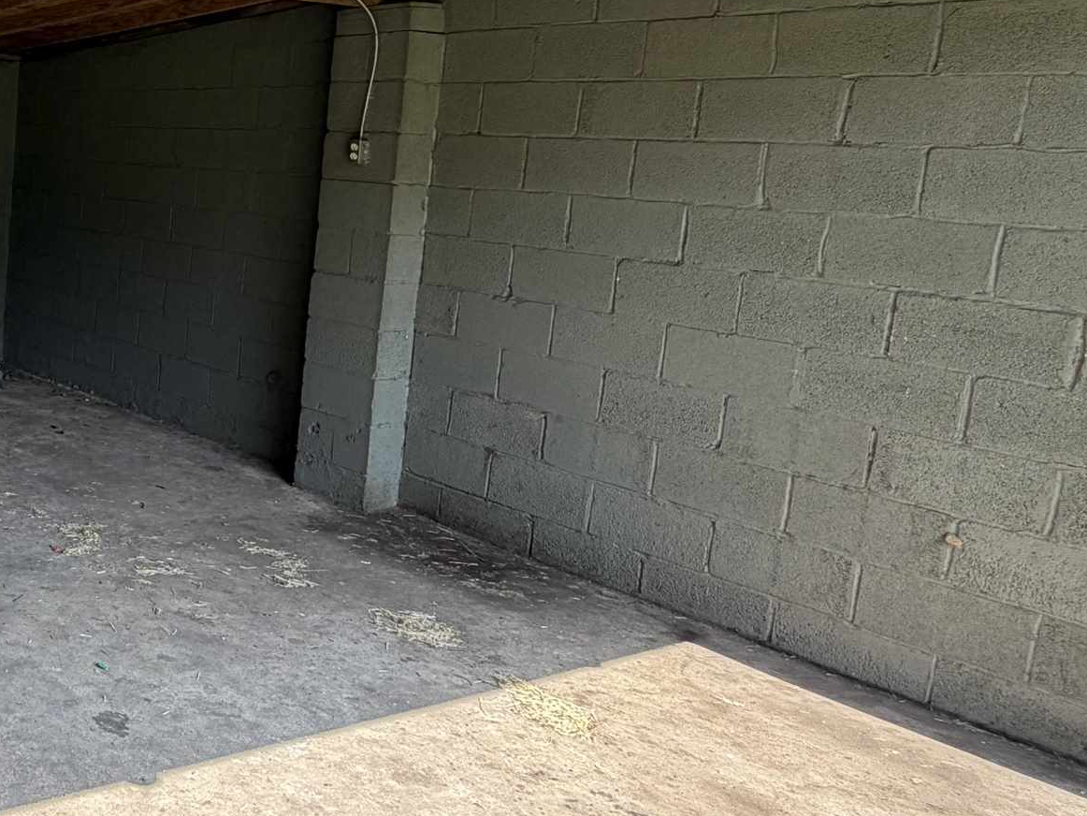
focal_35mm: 37
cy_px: 271
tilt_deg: -7.3
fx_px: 1162
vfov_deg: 38.2
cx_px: -70
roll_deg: -2.5
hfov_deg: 41.4
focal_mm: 2.22
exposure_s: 1/240
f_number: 2.2
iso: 40
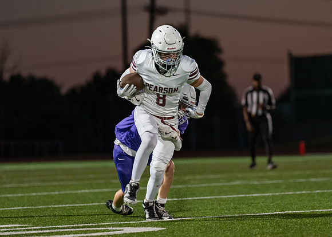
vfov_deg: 5.7
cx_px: 192
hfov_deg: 7.9
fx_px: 2389
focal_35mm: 253
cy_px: 106
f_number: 2.8
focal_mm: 200
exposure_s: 1/1250
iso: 3200
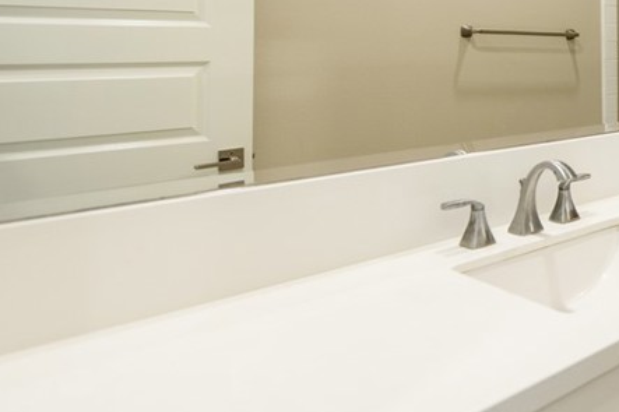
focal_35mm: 37
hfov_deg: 40.8
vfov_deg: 34.2
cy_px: 50
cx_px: 693
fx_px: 636
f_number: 4
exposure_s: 1/60
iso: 400
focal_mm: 16
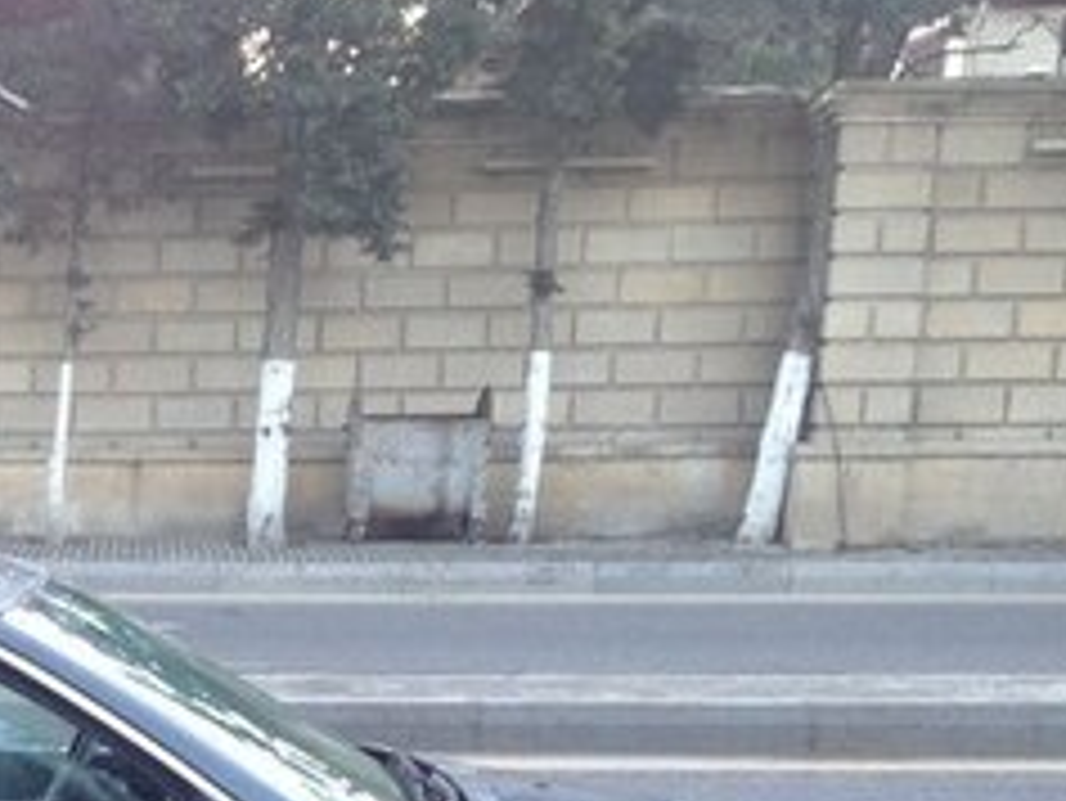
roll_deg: +0.4
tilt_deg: -15.0
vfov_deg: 15.2
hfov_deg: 20.2
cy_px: 1087
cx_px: -153
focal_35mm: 92
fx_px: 2835
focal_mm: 4.12
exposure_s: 1/24
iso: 50
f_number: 2.4
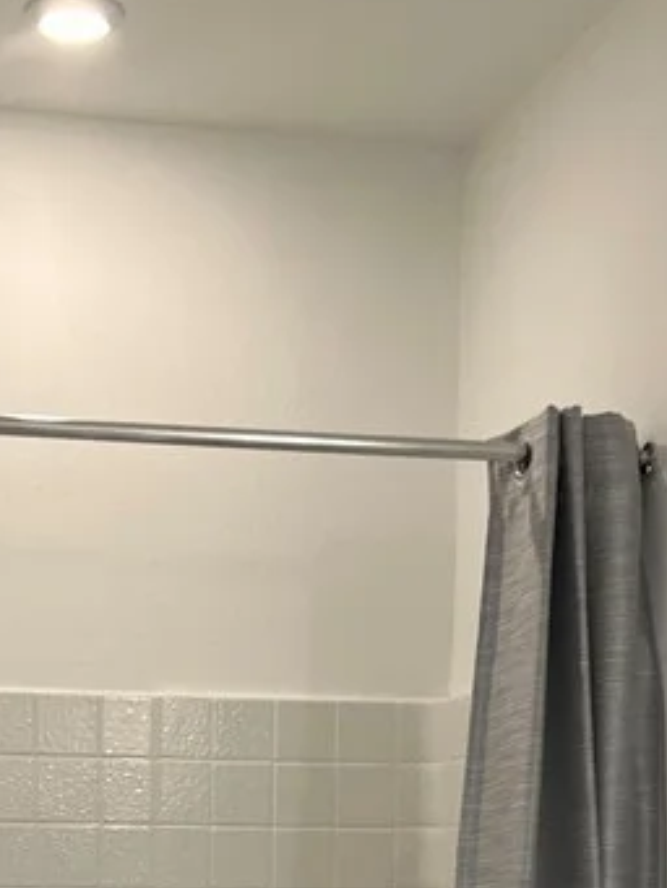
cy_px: 1044
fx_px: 2003
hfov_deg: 18.8
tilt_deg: -3.1
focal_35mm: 78
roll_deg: +0.0
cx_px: 198
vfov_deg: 23.1
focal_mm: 5.7
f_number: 1.5
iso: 80
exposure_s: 1/120
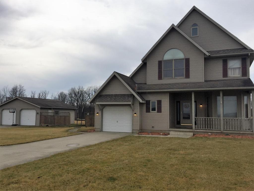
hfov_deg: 61.7
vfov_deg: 48.2
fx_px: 213
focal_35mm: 29
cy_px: 96
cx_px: 127
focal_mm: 4.15
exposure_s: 1/1522
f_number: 2.2
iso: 32
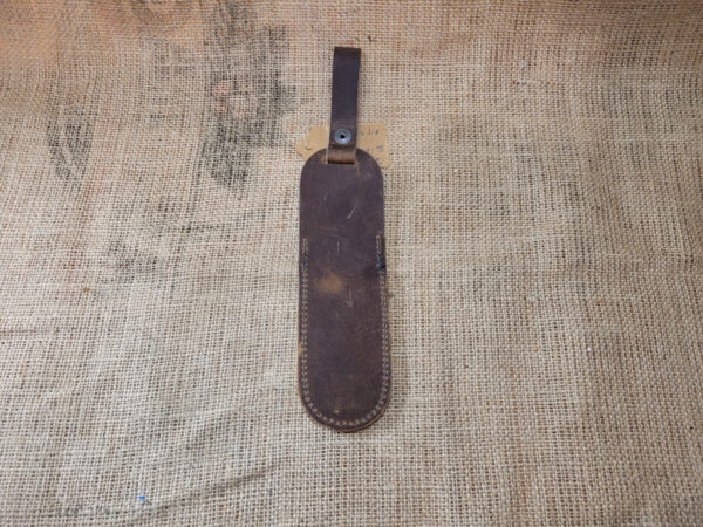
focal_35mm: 26
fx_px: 528
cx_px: 352
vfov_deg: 53.1
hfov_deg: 67.3
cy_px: 264
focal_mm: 5.4
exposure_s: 1/40
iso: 250
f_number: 1.8
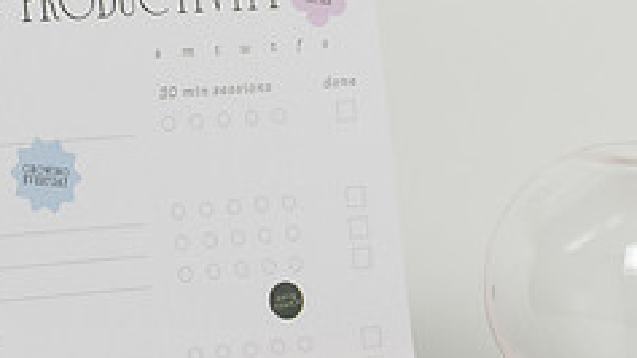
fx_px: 3309
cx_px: 286
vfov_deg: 6.2
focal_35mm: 196
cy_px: 369
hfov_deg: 11.0
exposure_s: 1/200
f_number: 9
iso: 200
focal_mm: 50
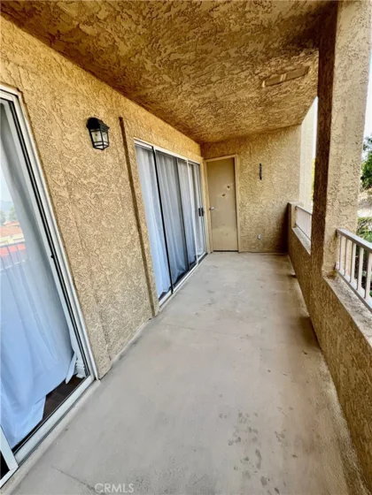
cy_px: 248
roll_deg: +7.1
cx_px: 186
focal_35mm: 13
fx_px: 186
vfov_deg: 106.2
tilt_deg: -17.3
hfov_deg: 89.9
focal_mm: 1.57
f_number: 1.8
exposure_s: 1/99
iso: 40
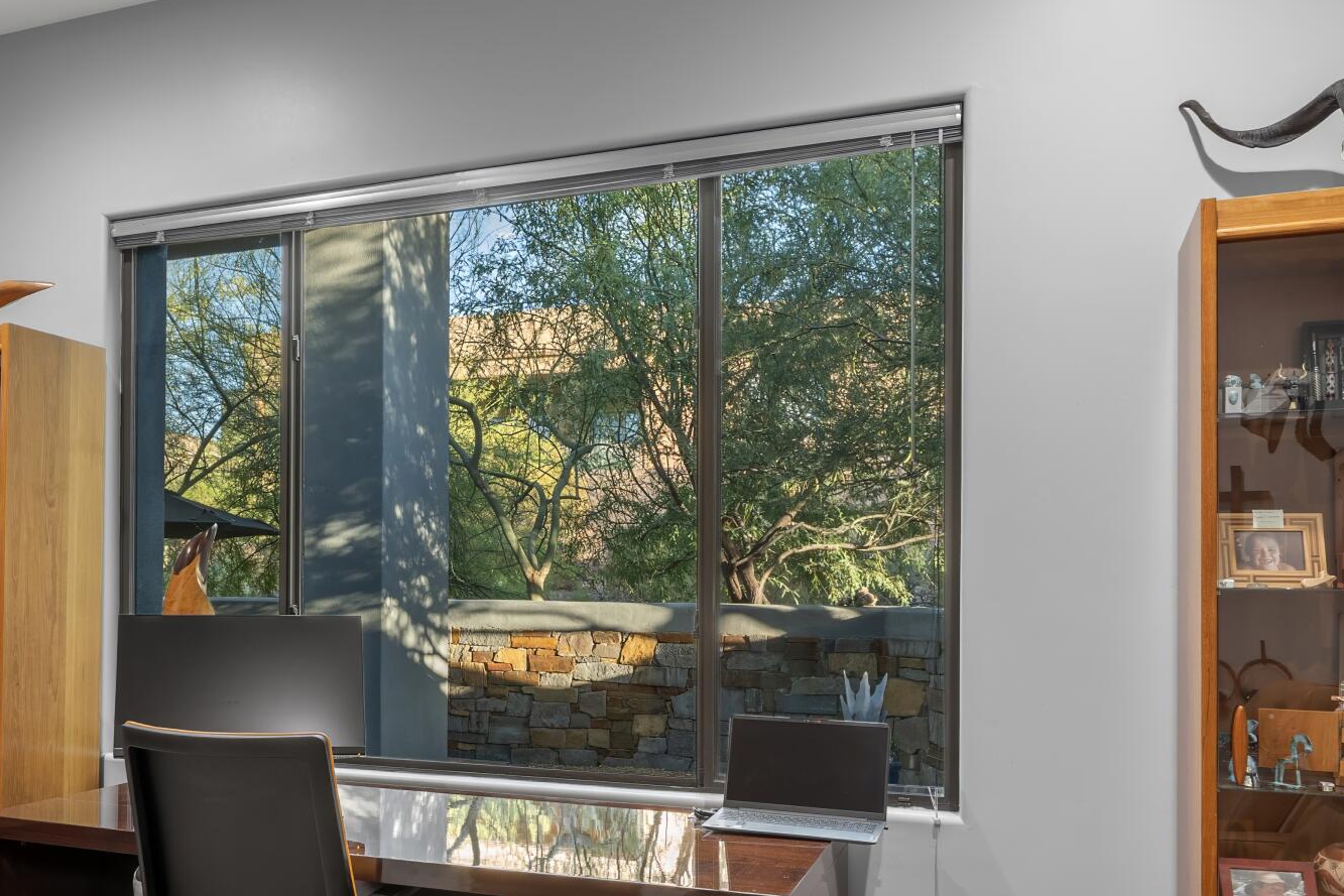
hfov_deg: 51.7
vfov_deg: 36.5
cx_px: 400
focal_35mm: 36
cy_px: 591
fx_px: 1344
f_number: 8
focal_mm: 16
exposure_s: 1/60
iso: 640
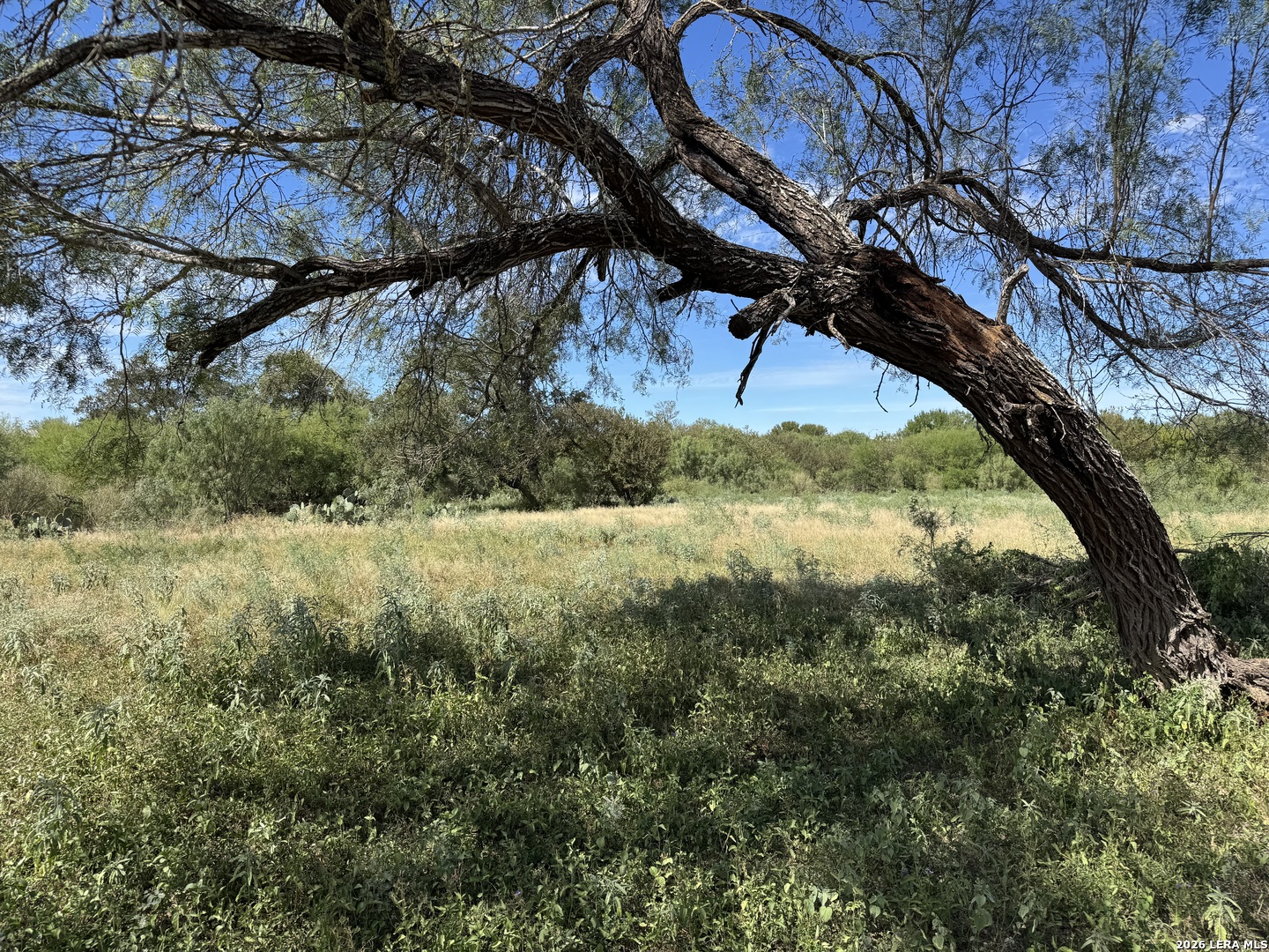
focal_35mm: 24
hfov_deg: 71.6
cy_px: 476
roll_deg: +1.3
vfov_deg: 56.8
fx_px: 880
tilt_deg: -0.1
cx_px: 634
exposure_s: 1/2959
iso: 80
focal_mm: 6.76
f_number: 1.78
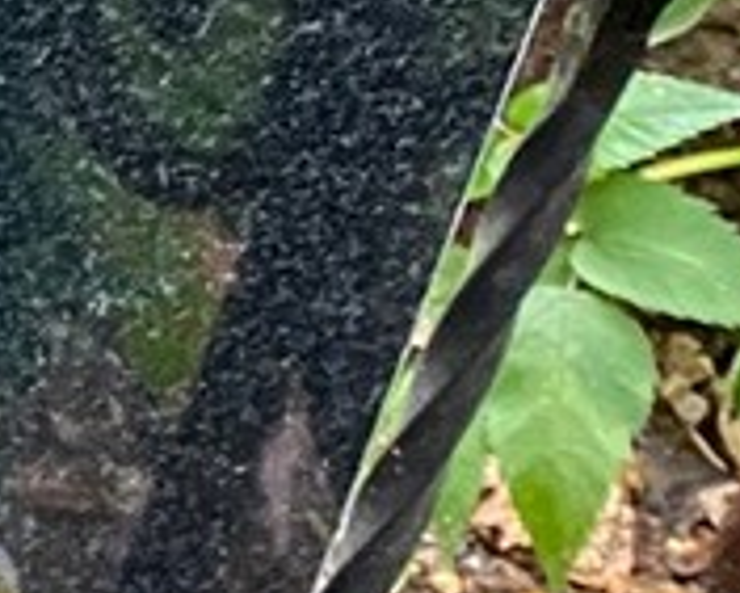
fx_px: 4558
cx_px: -1081
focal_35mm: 208
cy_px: -34
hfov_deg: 8.4
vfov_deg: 7.4
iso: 400
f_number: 1.8
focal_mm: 4.25
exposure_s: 1/60
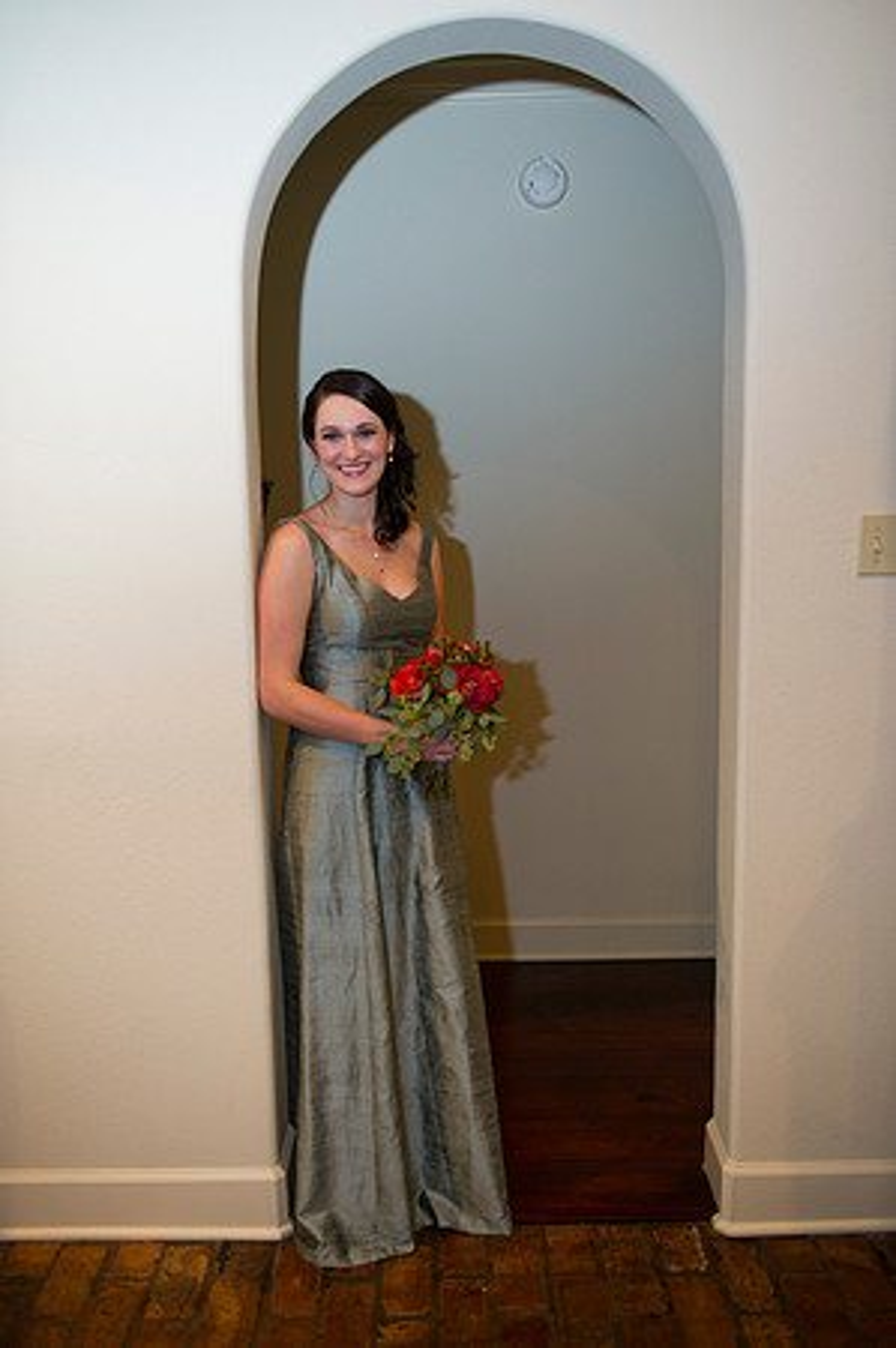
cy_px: 674
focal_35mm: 29
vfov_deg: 63.7
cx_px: 448
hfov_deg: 44.9
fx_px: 1085
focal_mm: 29
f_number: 3.2
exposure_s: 1/40
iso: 320
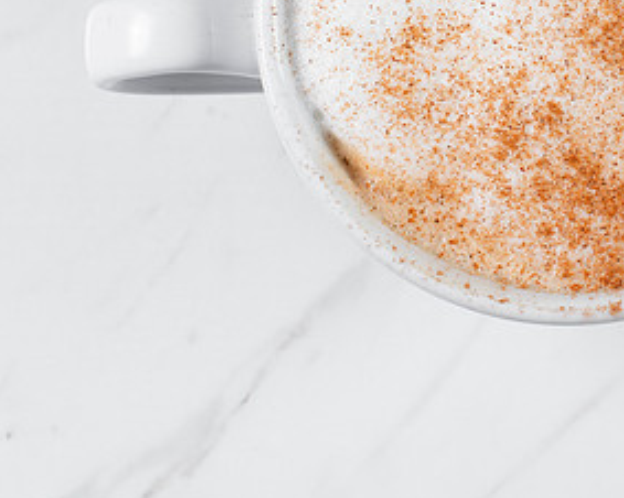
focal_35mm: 132
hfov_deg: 14.4
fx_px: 2436
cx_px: 602
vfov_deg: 11.6
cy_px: 19
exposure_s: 1/200
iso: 200
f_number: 9
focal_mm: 50
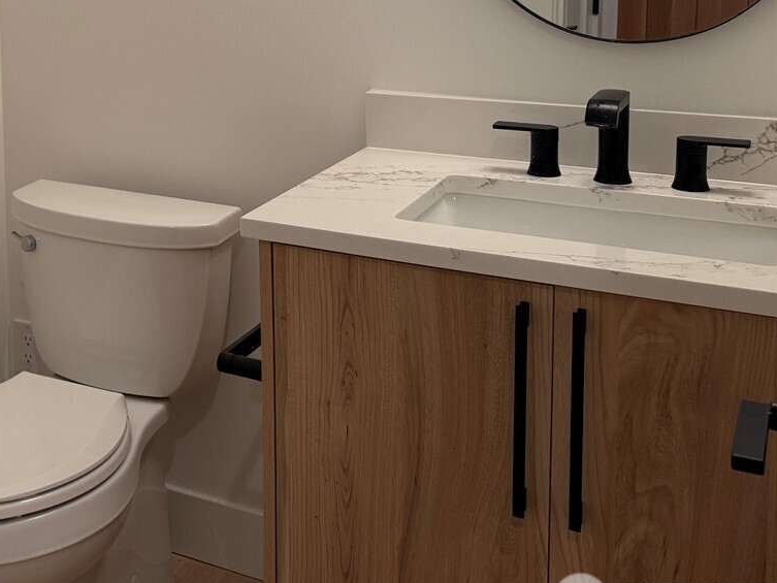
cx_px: -5
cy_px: 24
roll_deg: +1.7
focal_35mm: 51
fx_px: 1145
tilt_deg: -6.7
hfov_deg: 34.1
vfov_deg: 27.2
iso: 125
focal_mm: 6.76
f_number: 1.78
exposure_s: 1/120
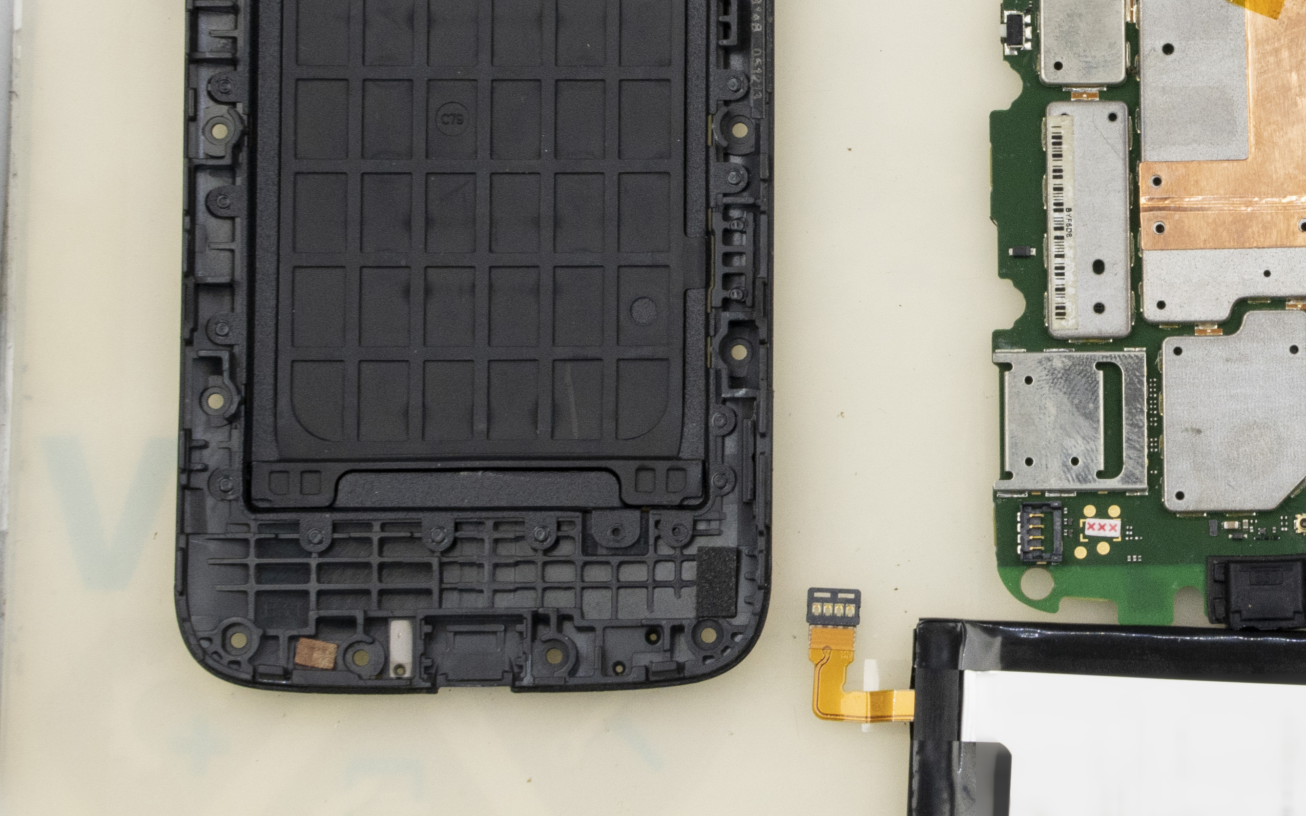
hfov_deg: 12.9
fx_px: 5695
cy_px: 288
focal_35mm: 160
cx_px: 1267
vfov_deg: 8.2
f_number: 22
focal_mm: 70
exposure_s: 1/80
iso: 2500
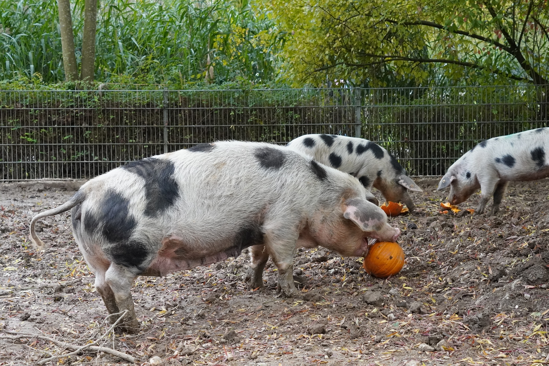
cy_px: 183
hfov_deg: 24.6
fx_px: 1258
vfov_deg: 16.6
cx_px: 274
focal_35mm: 82
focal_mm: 55
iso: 4000
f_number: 8
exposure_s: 1/500
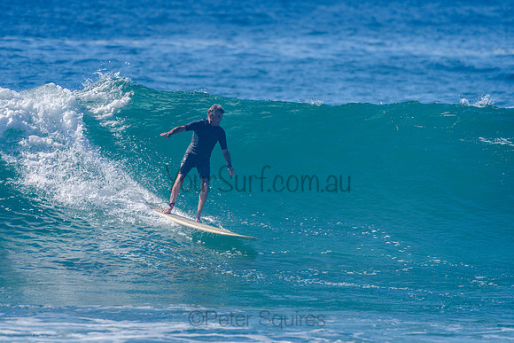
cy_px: 143
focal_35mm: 613
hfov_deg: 3.4
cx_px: 227
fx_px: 8751
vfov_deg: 2.2
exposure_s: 1/2000
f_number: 5.6
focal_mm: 500
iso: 180
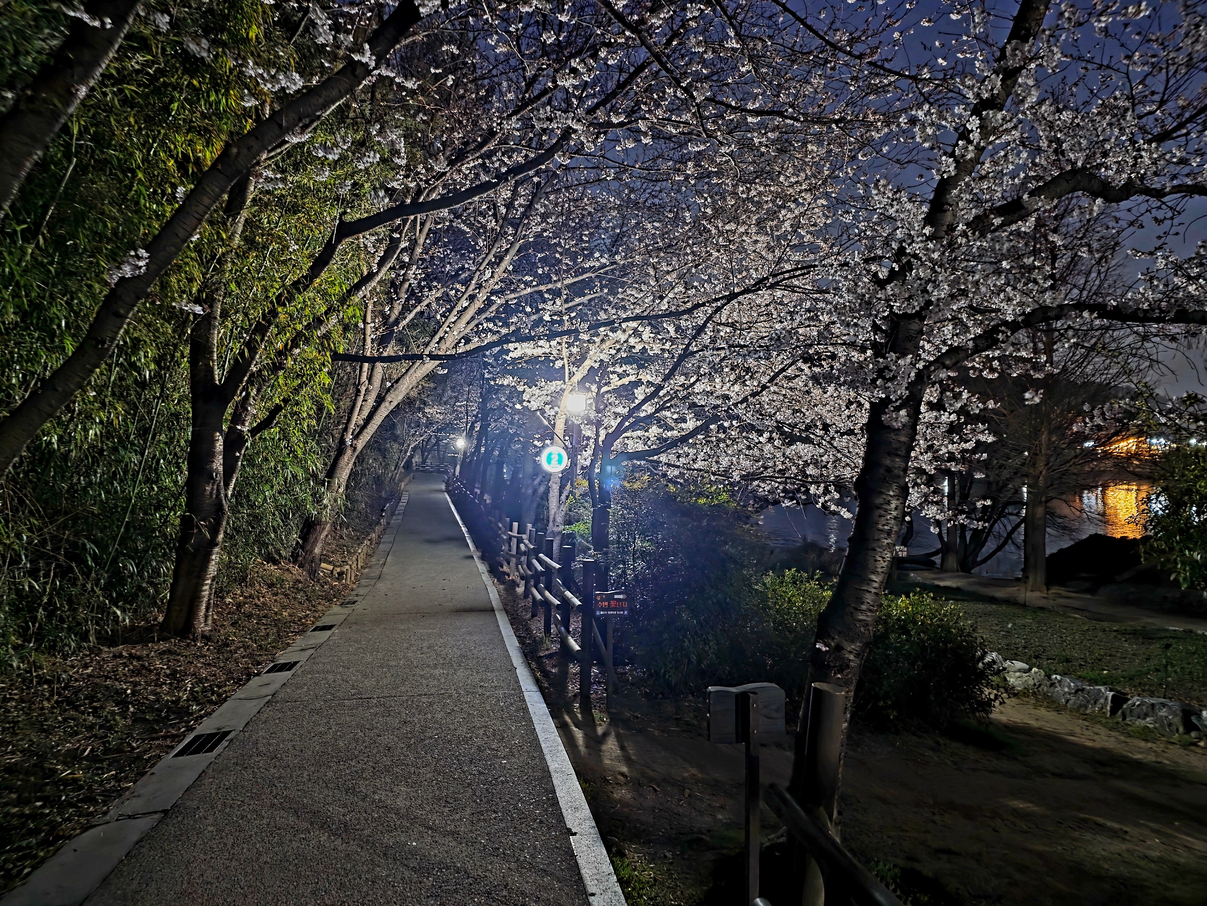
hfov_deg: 73.9
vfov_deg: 58.9
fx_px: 802
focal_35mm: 23
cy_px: 453
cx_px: 604
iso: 1600
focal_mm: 6.3
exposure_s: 1/20
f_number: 1.7
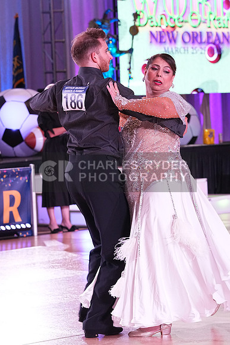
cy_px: 172
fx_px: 1494
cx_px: 115
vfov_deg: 13.2
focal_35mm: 156
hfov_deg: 8.8
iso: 3200
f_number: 5.6
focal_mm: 104
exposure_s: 1/320
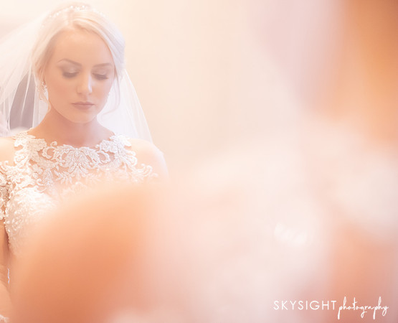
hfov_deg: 32.3
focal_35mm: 58
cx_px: 156
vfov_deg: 26.6
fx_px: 684
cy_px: 162
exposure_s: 1/160
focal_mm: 50
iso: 3200
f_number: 3.2
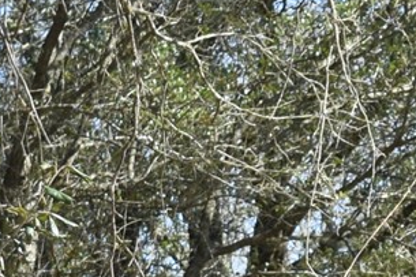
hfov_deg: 5.9
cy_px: 318
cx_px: 1090
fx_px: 3829
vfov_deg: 4.1
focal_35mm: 332
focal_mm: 31
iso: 220
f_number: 8
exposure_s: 1/250
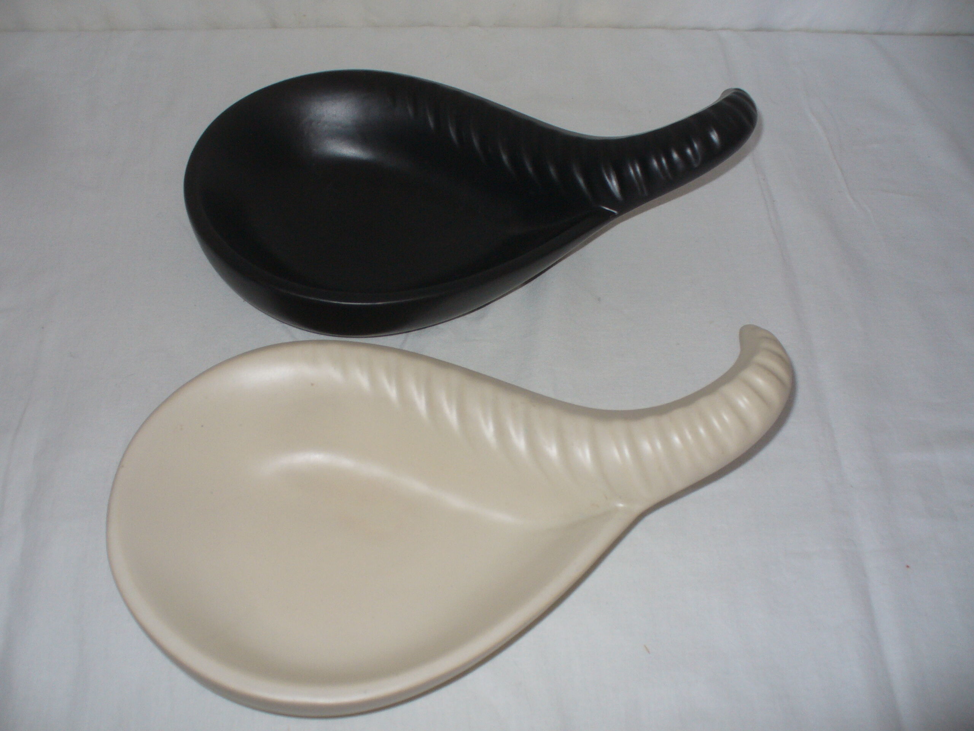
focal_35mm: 37
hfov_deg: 50.1
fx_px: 1041
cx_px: 487
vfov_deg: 38.7
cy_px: 366
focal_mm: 6.1
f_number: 2.8
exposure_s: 1/30
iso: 100
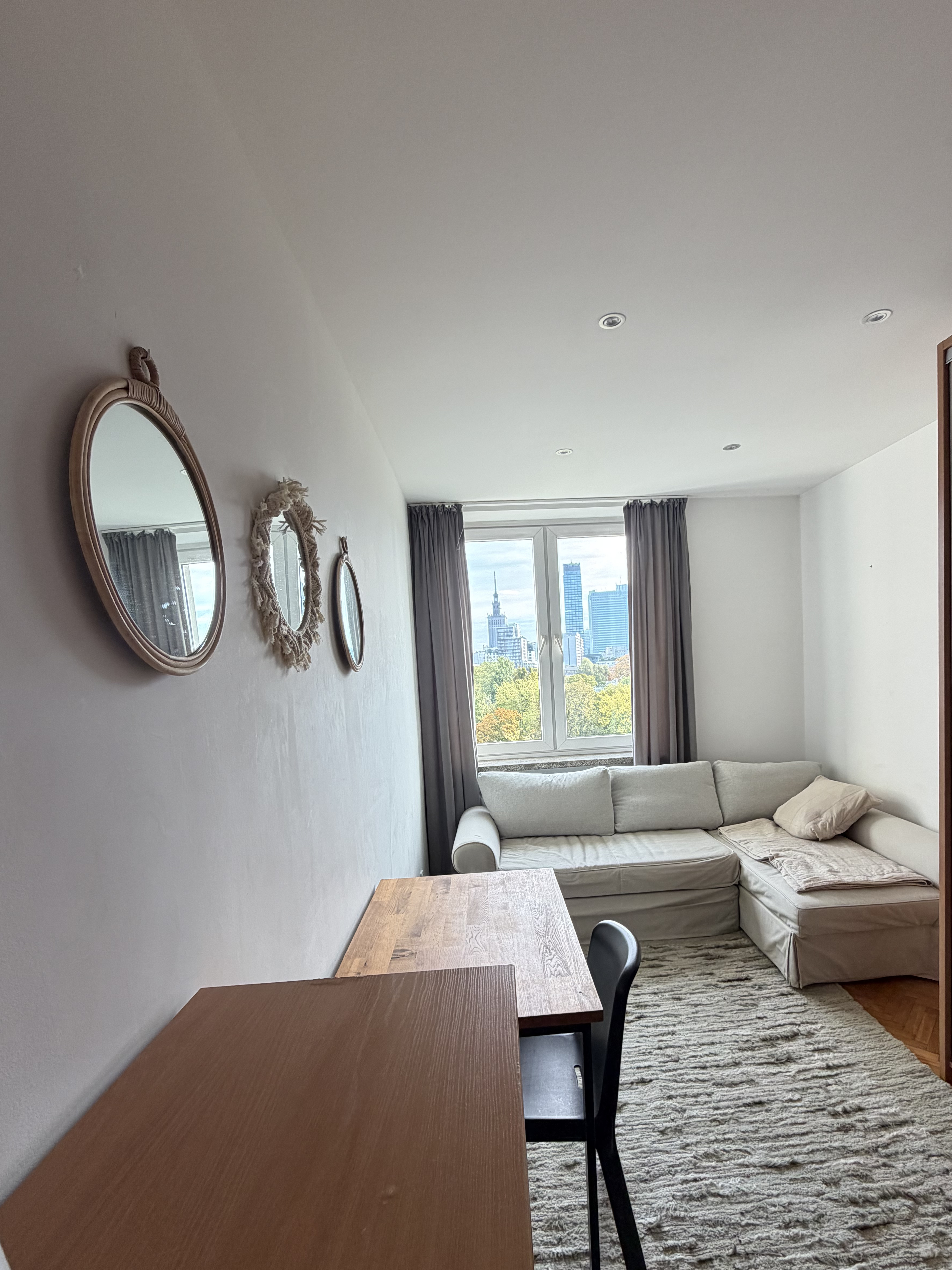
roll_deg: +2.6
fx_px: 623
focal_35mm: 17
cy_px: 720
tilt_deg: -5.3
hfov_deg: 74.5
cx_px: 526
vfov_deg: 90.5
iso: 160
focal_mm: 2.22
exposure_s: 1/121
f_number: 2.2
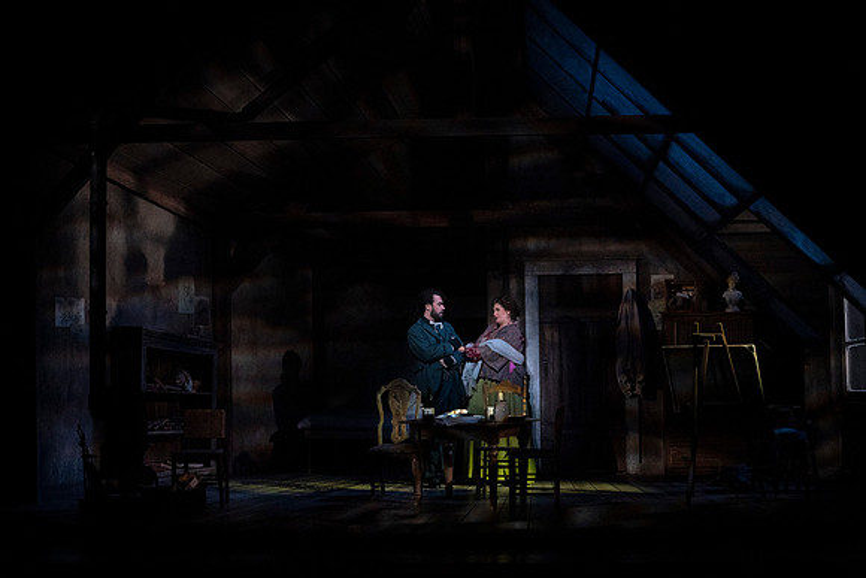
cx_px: 433
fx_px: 2334
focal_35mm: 97
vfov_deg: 14.1
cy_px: 289
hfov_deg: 21.0
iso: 16000
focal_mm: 97
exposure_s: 1/320
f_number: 10
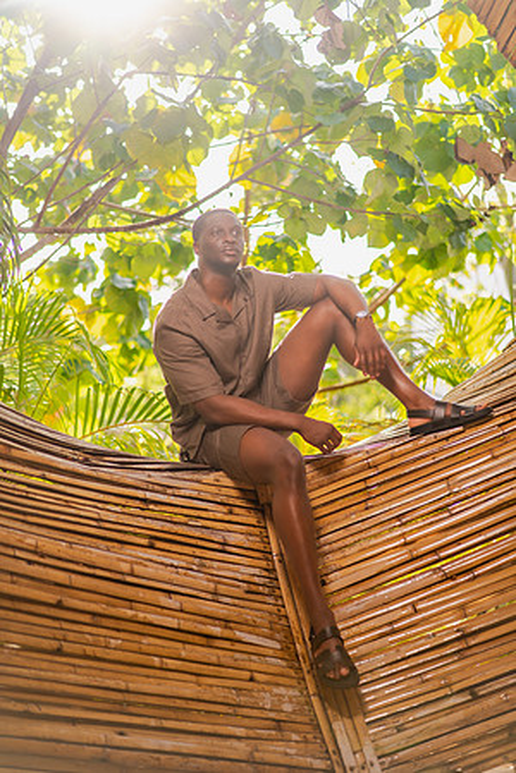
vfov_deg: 34.5
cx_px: 258
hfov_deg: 23.4
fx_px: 1247
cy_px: 386
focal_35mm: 58
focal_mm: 58
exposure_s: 1/1600
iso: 125
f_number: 1.4
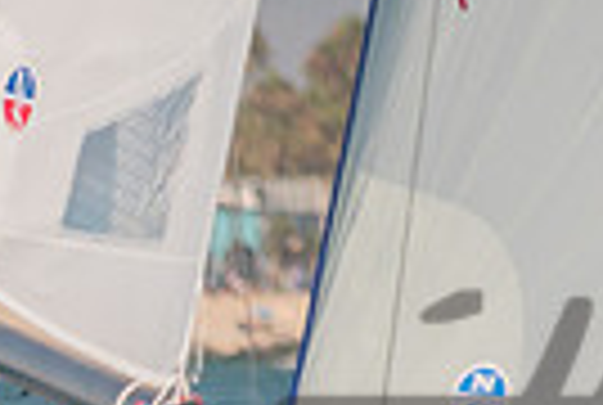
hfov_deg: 1.6
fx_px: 21068
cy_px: 511
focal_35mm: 1255
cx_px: -2
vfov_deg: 1.1
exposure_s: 1/1000
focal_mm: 190
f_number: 5.3
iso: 400
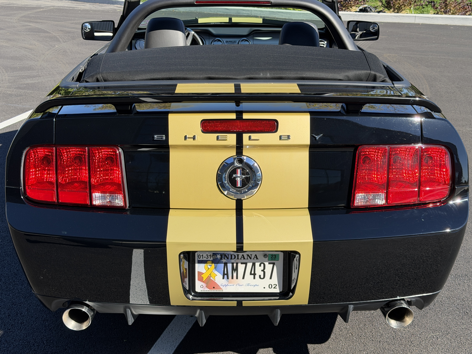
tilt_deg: -20.0
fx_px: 655
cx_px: 236
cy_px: 177
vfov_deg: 30.3
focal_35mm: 48
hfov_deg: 39.7
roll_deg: +0.8
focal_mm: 6.76
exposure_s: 1/1715
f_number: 1.78
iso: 64
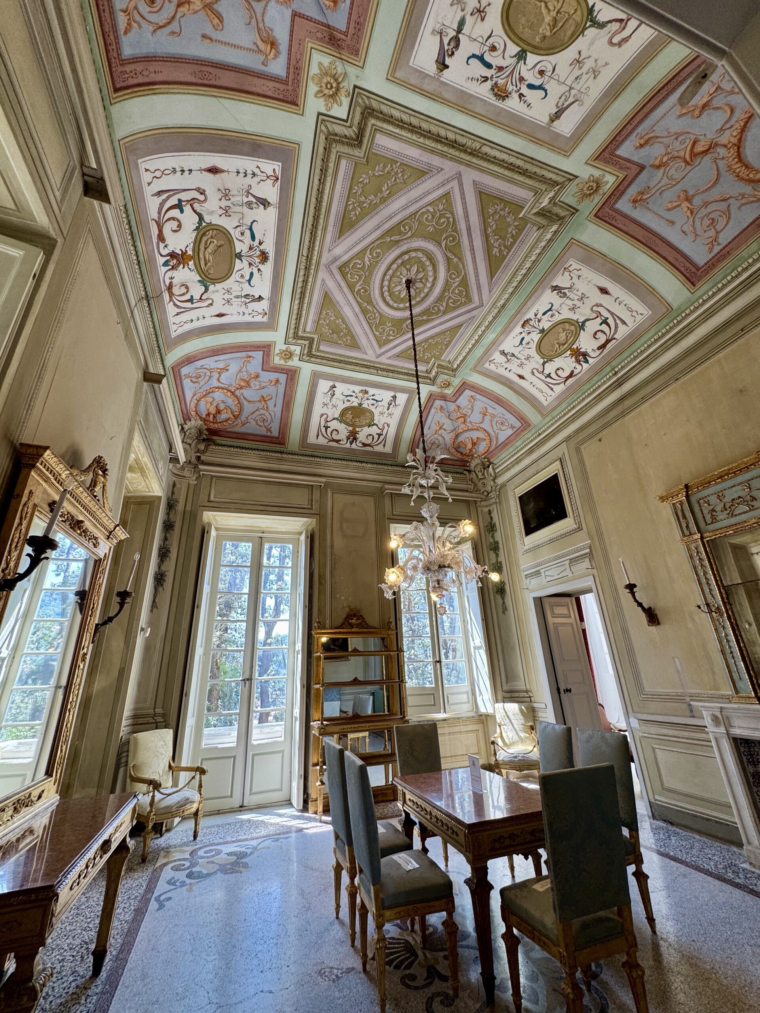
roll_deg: +1.5
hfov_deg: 85.7
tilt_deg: +23.1
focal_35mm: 14
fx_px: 410
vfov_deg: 102.1
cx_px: 380
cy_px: 506
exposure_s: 1/100
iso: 64
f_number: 2.2
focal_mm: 2.22
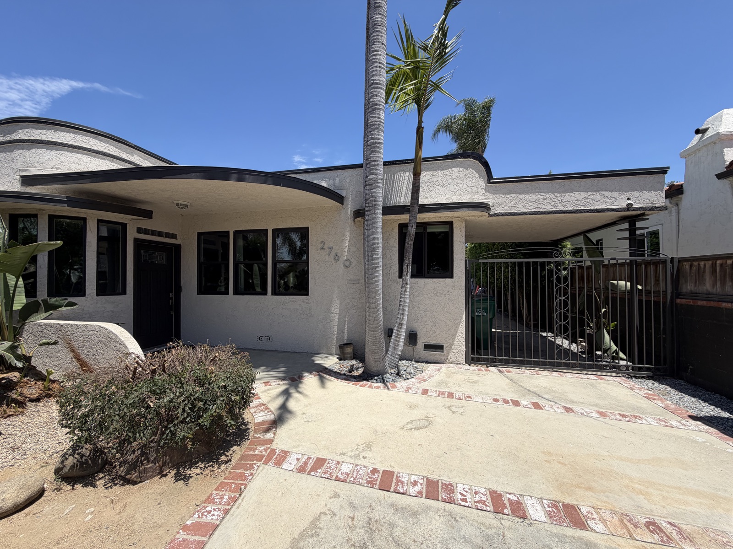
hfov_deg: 102.1
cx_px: 366
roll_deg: +0.4
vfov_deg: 85.7
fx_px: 296
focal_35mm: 14
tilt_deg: +1.5
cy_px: 274
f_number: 2.2
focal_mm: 2.22
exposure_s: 1/841
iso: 20
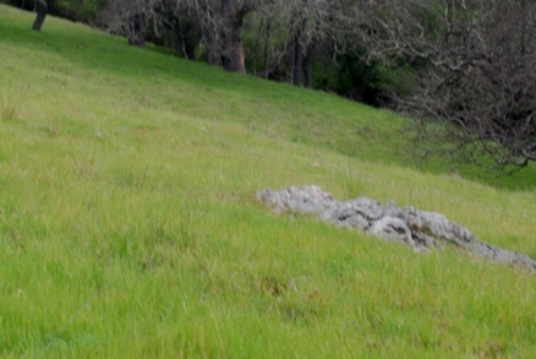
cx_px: 215
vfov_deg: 14.4
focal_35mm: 94
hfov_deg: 21.6
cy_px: 29
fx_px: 1401
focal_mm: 31
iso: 125
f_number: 19
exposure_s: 1/15
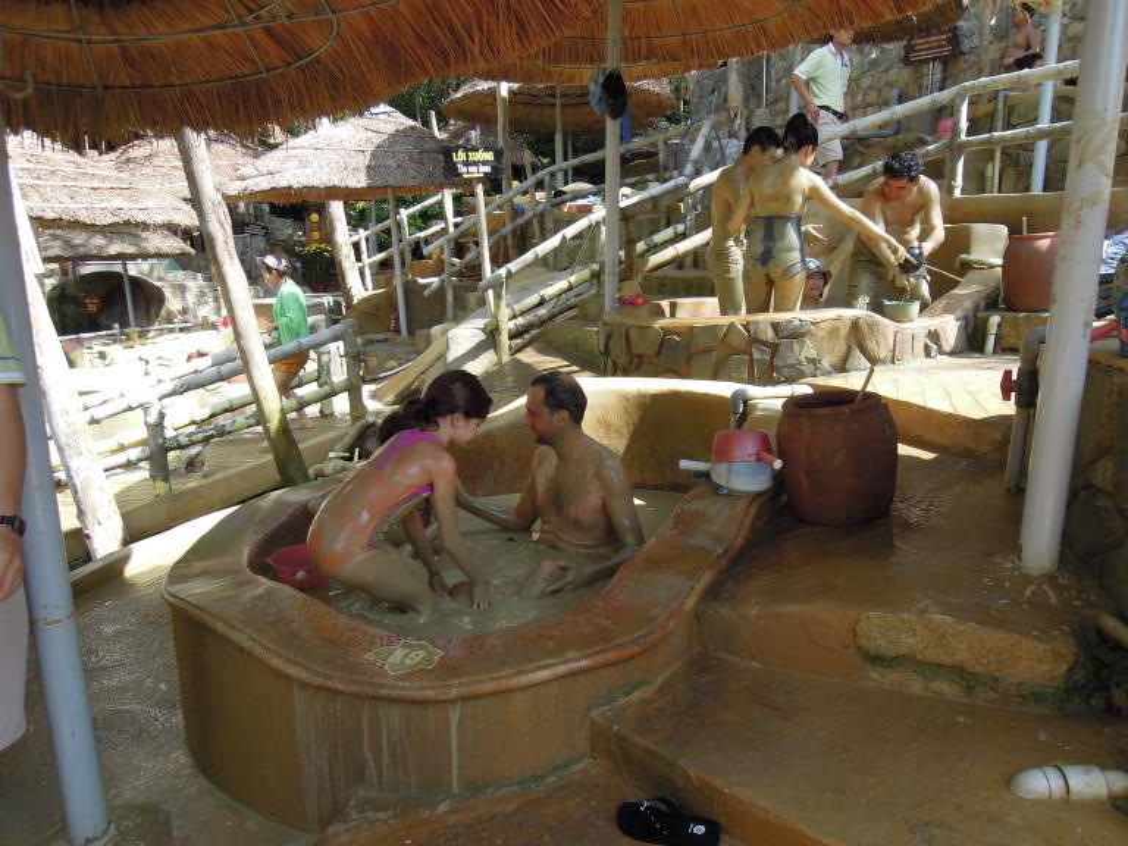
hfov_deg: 71.6
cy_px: 423
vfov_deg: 56.8
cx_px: 564
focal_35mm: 24
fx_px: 782
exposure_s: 1/500
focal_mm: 4.3
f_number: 2.8
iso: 160
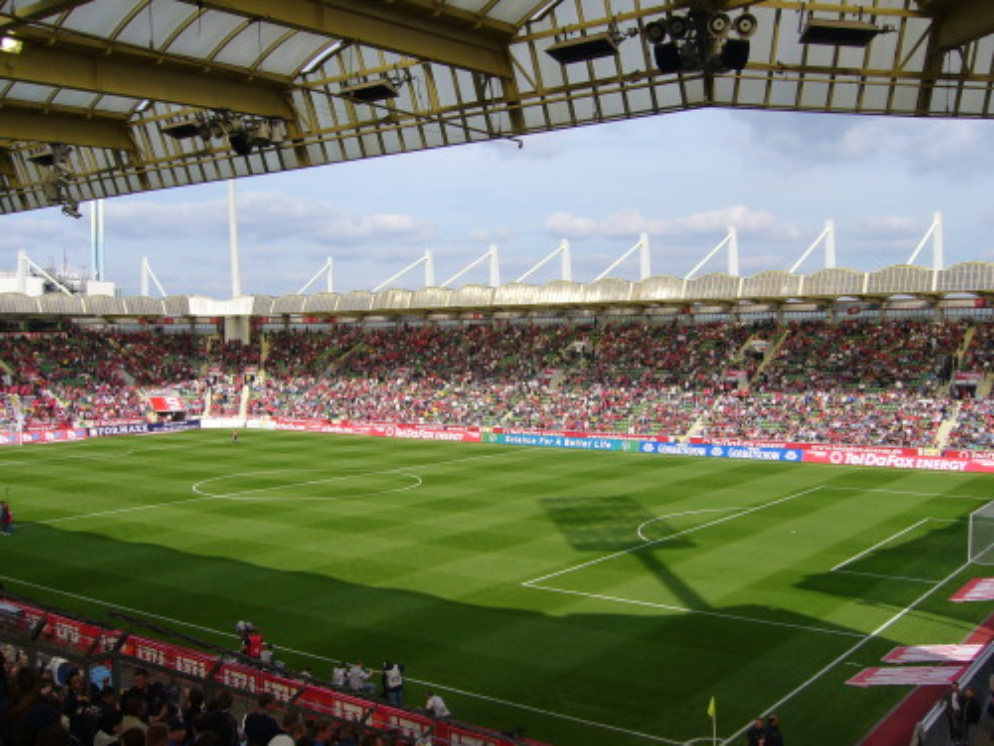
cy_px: 373
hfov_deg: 52.6
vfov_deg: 40.7
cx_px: 497
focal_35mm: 35
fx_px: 1005
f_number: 5.6
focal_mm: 5.8
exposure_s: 1/320
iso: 80
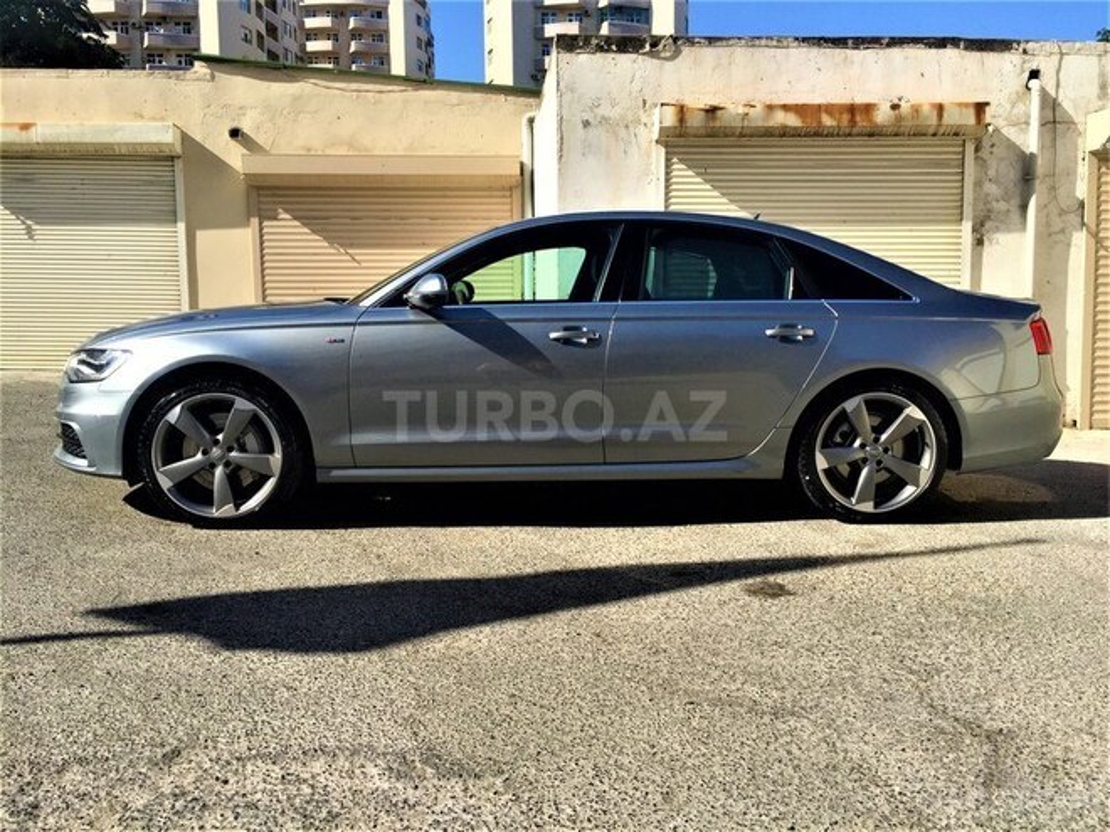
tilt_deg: -4.2
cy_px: 416
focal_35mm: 29
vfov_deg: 48.2
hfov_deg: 61.7
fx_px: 930
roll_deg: -0.5
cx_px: 555
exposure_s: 1/1522
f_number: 2.2
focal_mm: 4.15
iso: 32
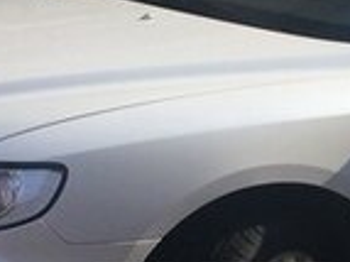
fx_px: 1354
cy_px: 300
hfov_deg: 14.5
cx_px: 345
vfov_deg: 10.9
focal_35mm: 134
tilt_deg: -18.4
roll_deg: -1.8
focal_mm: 4.15
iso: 32
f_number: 2.2
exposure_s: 1/1709
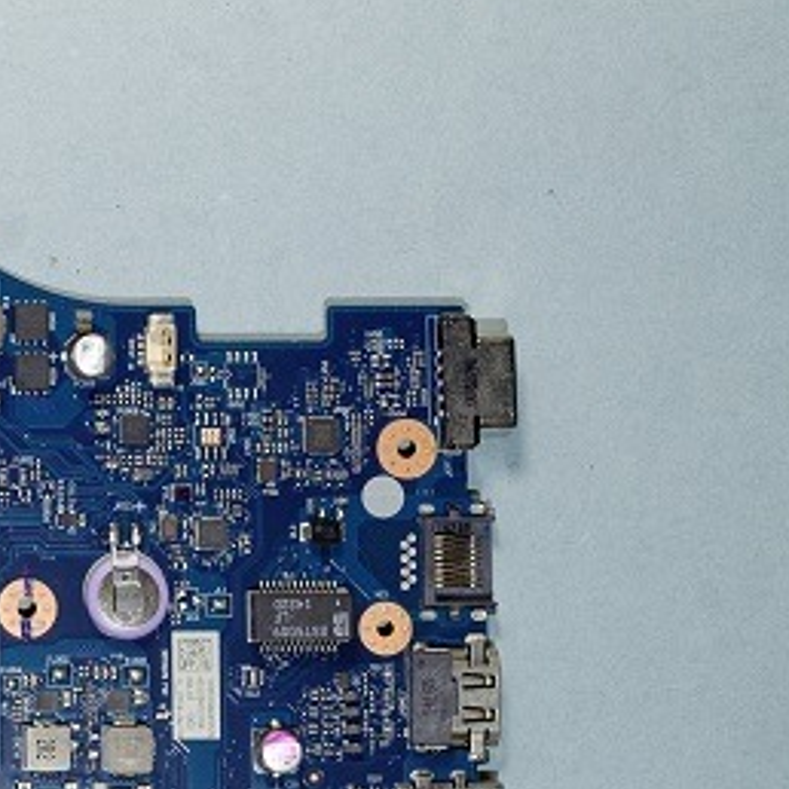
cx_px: -260
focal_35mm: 111
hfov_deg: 14.9
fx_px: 2862
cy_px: 388
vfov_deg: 15.7
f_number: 8
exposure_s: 1/6
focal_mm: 30
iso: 100
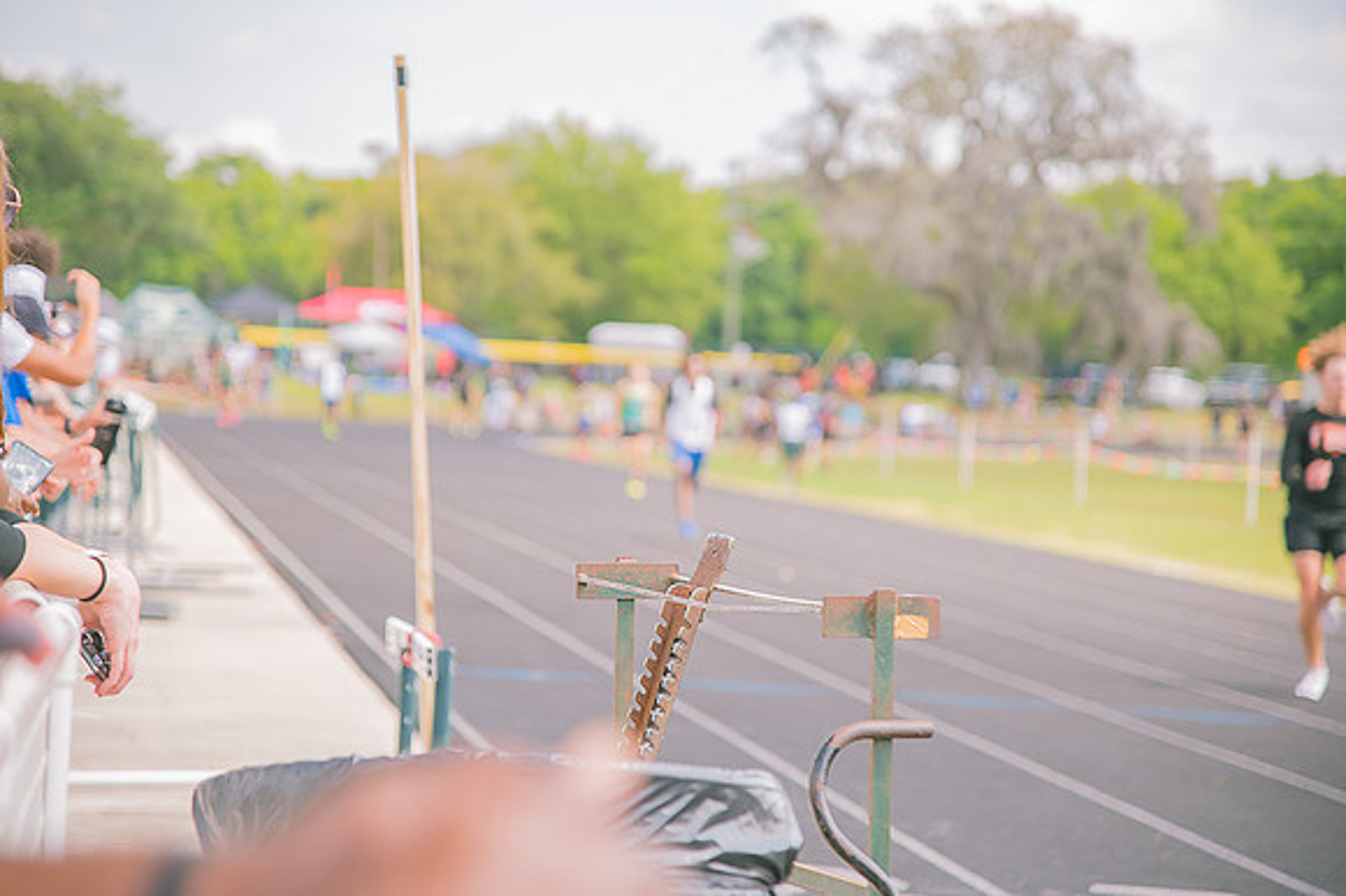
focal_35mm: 120
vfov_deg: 11.4
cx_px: 673
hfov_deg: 17.1
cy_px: 448
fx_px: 4484
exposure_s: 1/200
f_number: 4
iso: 200
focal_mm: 120
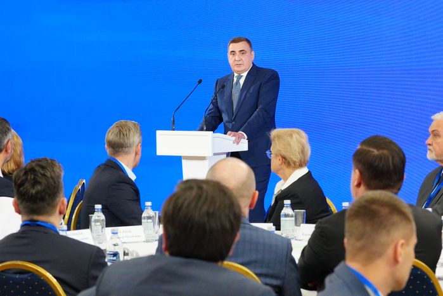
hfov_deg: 11.4
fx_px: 2215
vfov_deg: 7.6
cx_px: 222
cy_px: 148
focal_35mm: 180
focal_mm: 120
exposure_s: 1/80
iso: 4000
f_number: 9
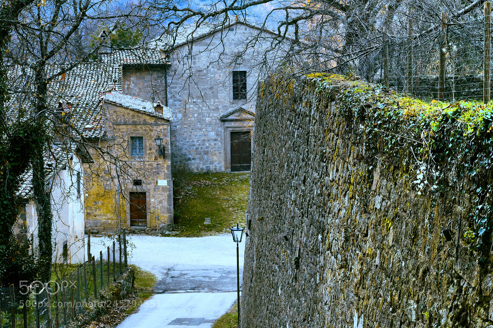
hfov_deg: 19.5
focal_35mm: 105
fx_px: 1438
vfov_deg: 13.0
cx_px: 246
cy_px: 164
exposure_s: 1/125
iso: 320
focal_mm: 70
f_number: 8
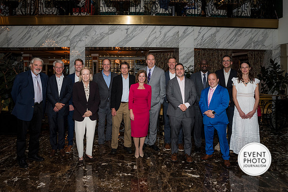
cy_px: 96
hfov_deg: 73.7
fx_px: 192
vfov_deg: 53.2
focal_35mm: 24
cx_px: 144
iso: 800
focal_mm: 24
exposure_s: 1/125
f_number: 5.6
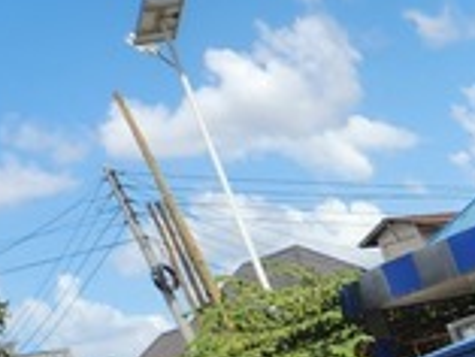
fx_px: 1607
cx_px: 1122
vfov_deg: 10.8
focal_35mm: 117
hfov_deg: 13.0
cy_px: 850
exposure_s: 1/1081
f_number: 1.8
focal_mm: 5.4
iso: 20
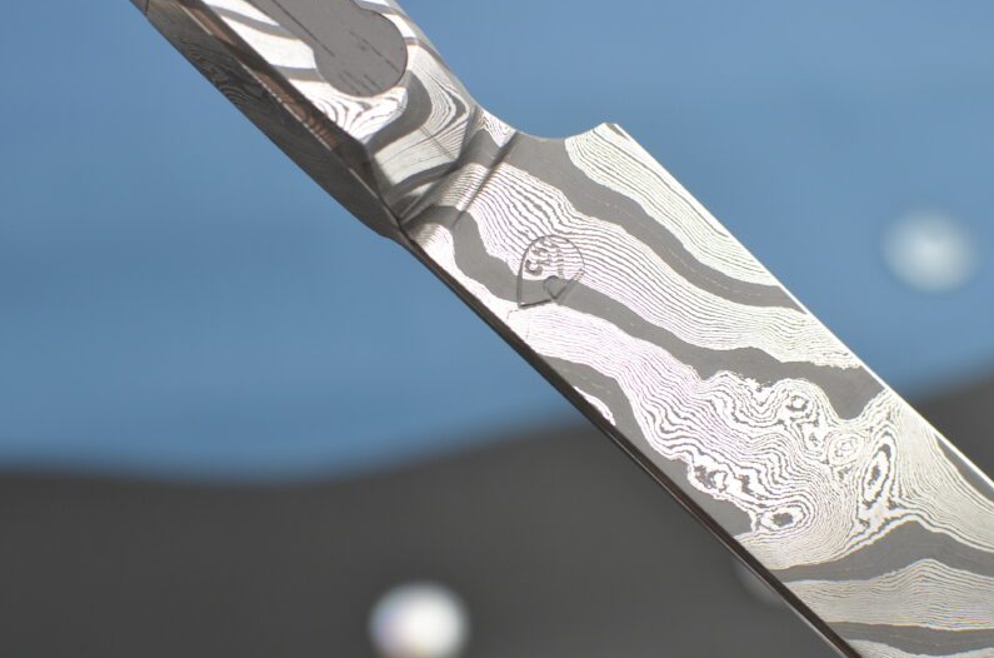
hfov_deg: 29.8
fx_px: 1863
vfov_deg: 20.0
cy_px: 298
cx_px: 550
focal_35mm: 68
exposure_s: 1/80
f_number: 4.5
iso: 400
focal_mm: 35
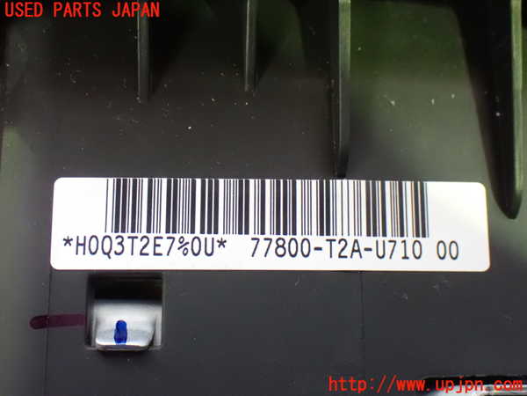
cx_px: 264
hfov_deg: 35.5
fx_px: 822
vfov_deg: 27.0
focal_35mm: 54
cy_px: 198
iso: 1600
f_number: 3.3
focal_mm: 9.65
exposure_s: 1/50
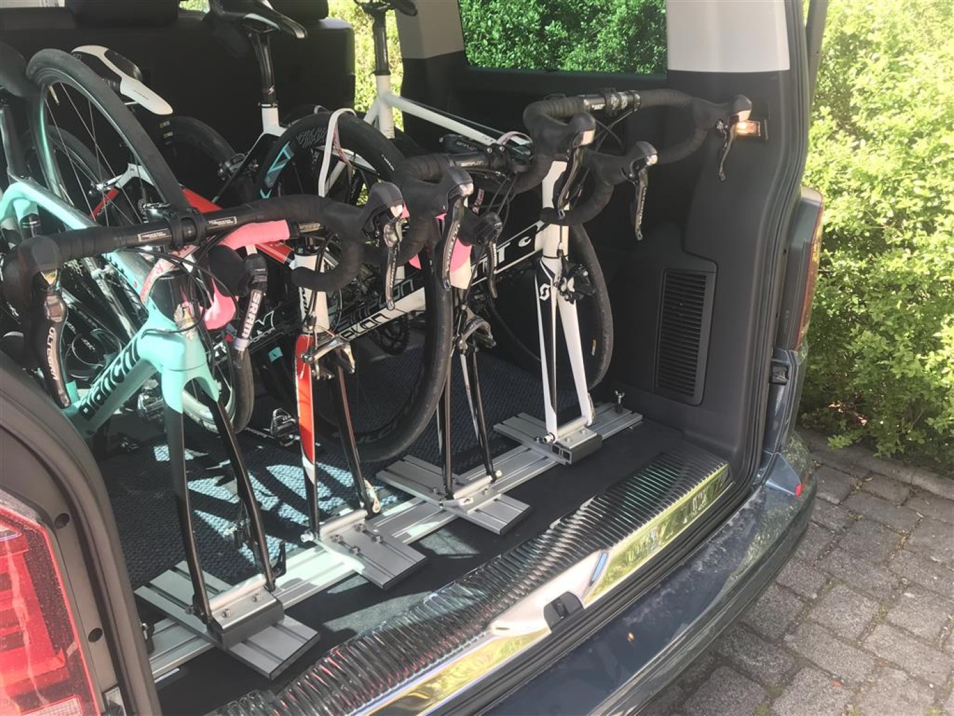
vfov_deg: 49.7
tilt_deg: -25.8
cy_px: 358
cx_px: 477
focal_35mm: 28
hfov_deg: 63.4
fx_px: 772
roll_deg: -1.7
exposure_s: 1/116
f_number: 1.8
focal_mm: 3.99
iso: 20
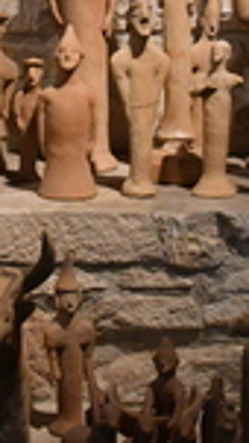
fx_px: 1290
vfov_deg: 19.3
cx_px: 82
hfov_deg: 11.0
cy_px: 116
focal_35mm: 110
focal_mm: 24
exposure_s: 1/200
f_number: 5.6
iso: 8000
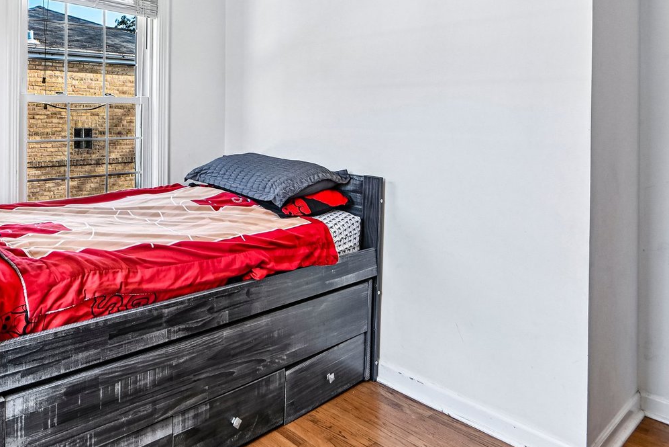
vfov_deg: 48.1
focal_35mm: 26
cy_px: 126
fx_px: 483
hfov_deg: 63.3
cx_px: 132
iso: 400
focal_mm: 16
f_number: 13
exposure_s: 1/25
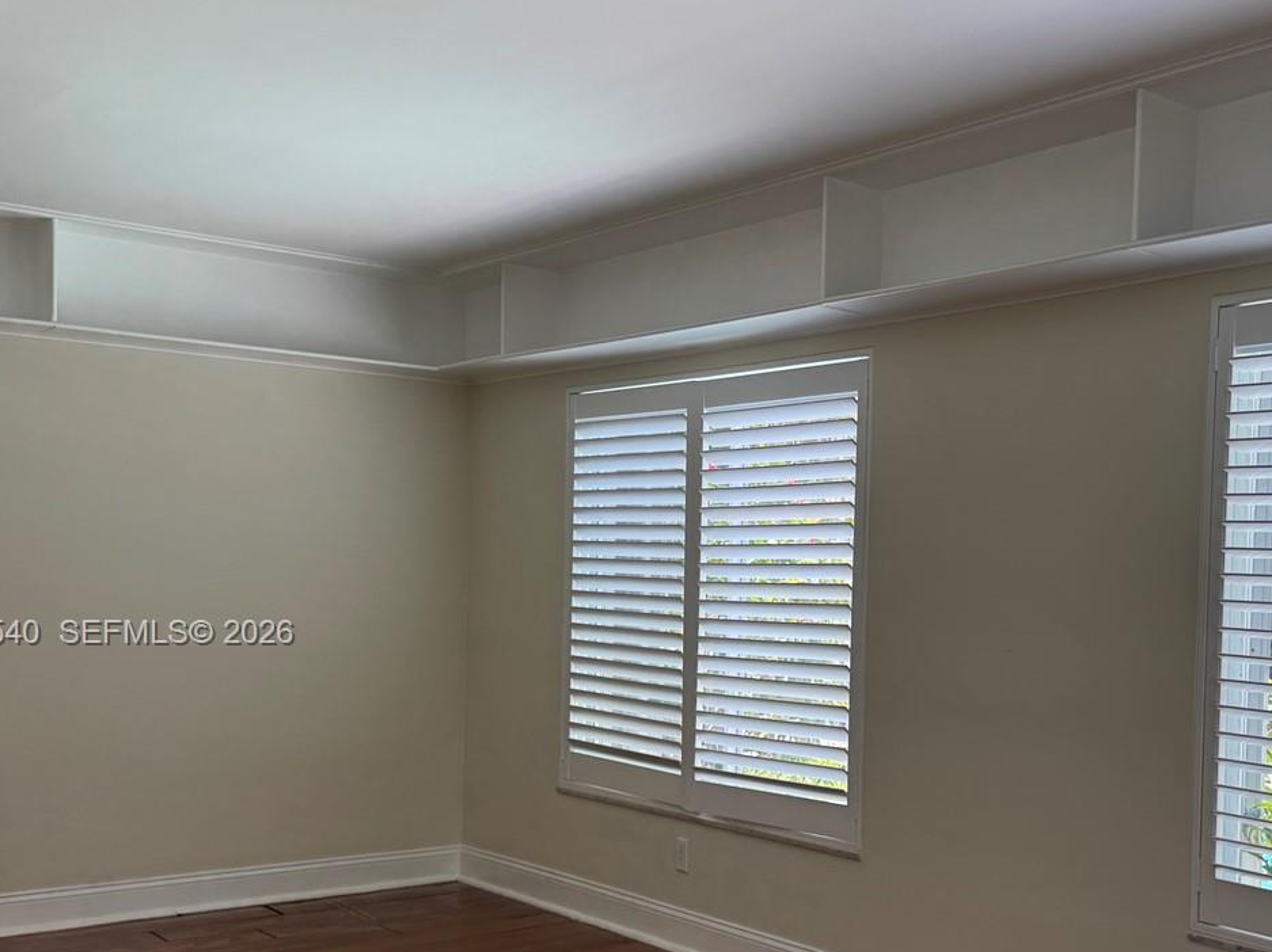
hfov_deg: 44.2
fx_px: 1506
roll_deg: -1.4
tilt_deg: -2.8
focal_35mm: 41
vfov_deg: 34.8
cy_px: 635
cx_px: 957
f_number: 1.78
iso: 64
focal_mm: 6.76
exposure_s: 1/182
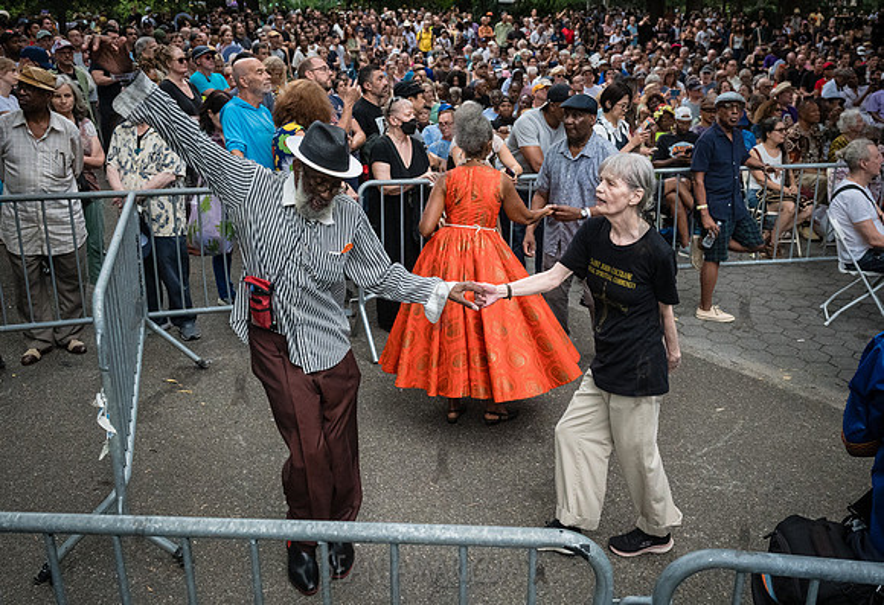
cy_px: 315
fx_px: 845
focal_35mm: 34
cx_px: 474
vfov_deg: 39.4
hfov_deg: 55.2
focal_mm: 29
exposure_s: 1/500
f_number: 5
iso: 8000
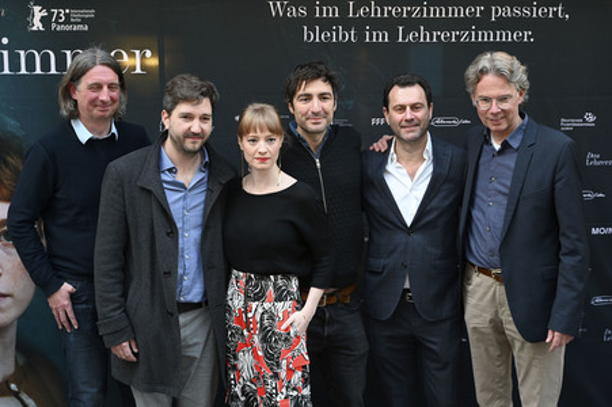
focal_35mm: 52
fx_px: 883
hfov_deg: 38.2
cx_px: 306
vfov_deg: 26.0
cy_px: 204
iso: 640
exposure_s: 1/100
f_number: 2.8
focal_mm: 52
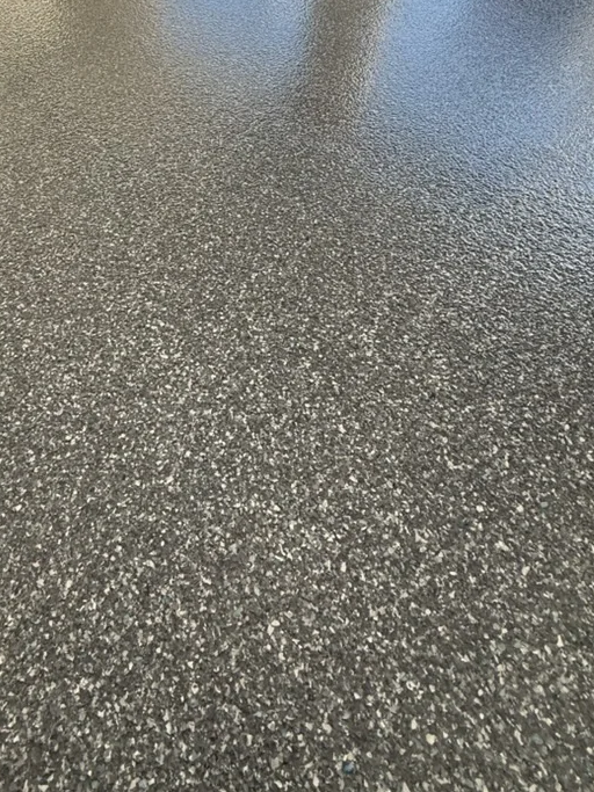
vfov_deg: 76.8
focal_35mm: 21
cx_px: 208
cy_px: 274
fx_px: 481
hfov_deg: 62.2
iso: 50
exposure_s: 1/120
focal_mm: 2.22
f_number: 2.2
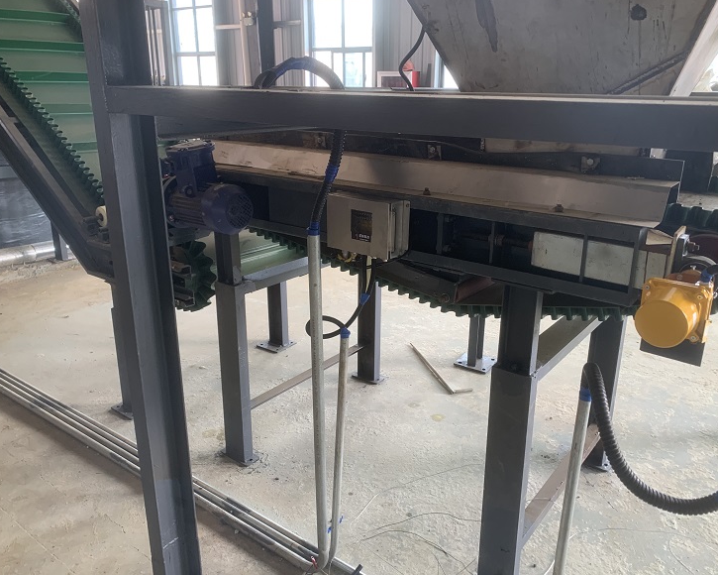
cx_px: 382
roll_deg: -0.7
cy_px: 286
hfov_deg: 62.2
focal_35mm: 28
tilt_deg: -17.8
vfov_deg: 51.5
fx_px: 595
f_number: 1.8
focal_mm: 4.25
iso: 100
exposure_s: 1/62
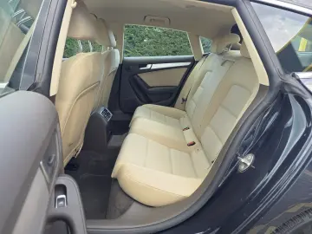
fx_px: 207
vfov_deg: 58.9
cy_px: 117
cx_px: 156
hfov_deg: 73.9
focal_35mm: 23
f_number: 1.7
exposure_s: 1/180
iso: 80
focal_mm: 6.25
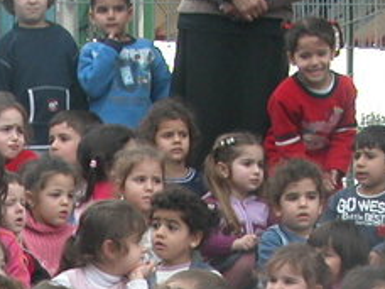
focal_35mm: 297
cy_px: 624
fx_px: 3303
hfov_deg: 6.6
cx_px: -144
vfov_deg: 4.9
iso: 100
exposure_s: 1/135
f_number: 4.6
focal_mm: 16.8
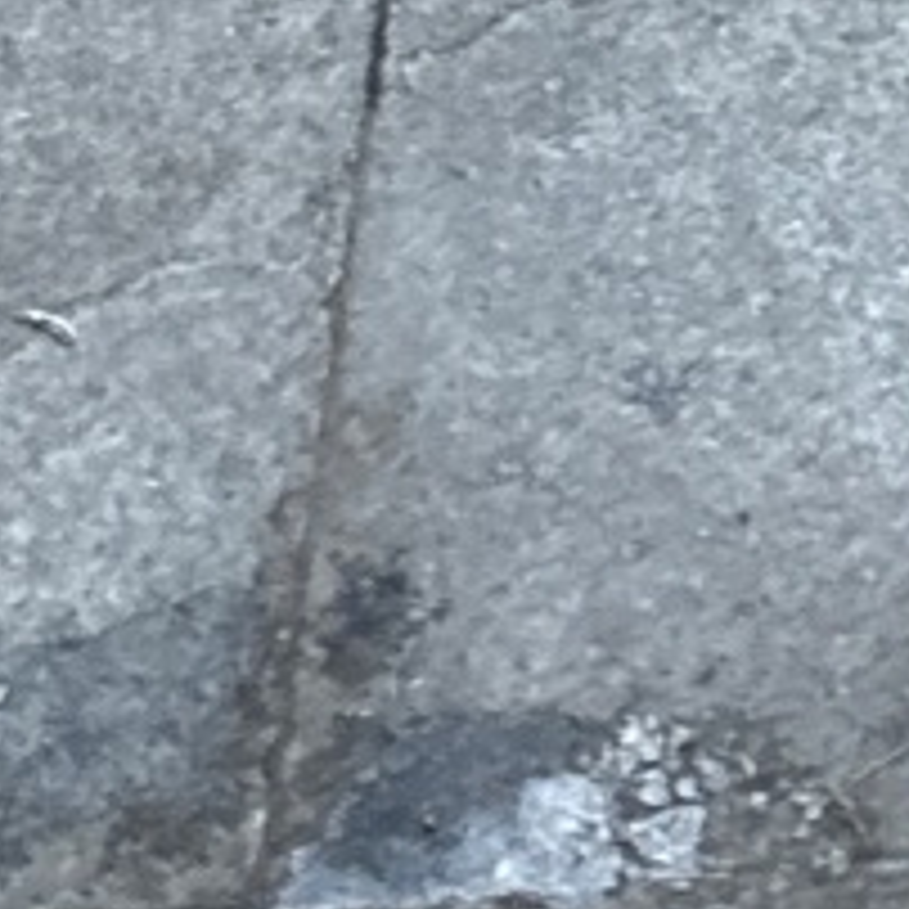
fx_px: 6239
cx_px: 1683
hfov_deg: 8.0
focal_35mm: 210
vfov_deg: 6.1
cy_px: -3362
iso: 125
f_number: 1.78
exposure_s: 1/121
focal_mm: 6.86
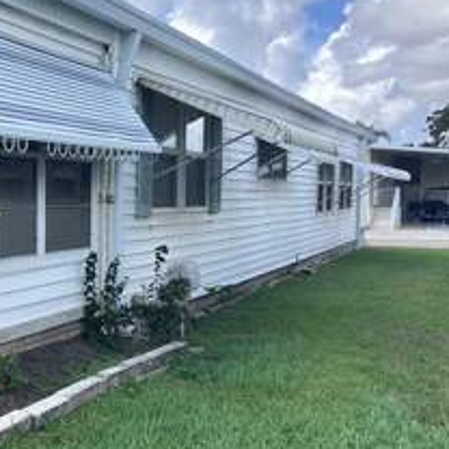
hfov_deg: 30.6
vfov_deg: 34.7
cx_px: -58
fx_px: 719
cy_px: 224
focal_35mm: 49
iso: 80
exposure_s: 1/2525
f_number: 1.78
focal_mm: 6.86
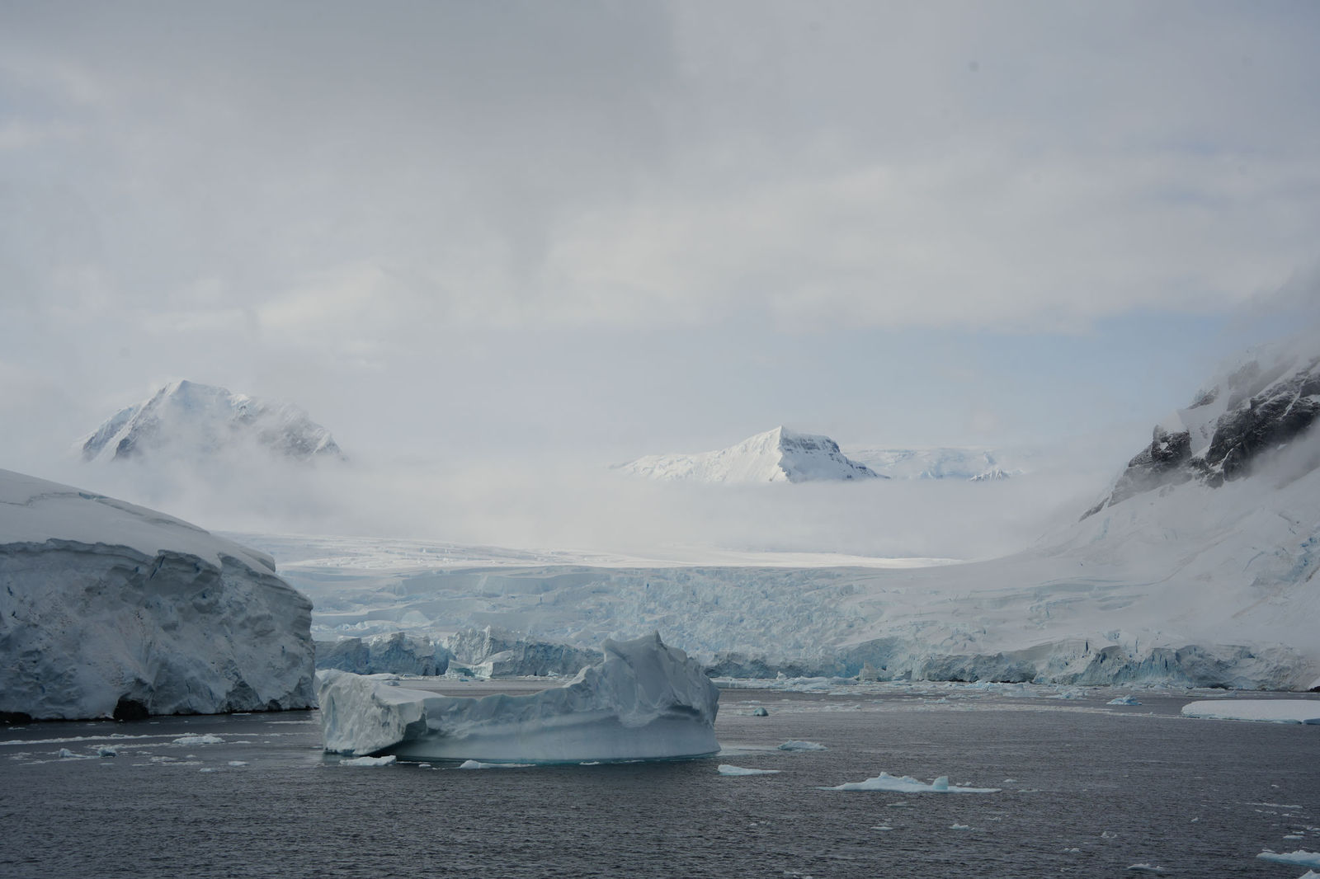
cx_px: 660
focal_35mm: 59
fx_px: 2163
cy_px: 440
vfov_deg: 23.0
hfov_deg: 33.9
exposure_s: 1/400
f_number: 11
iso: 100
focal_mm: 59
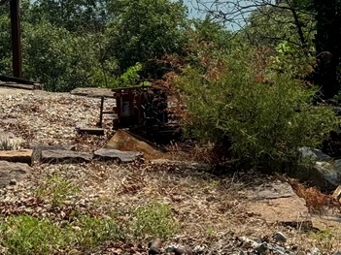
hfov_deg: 13.9
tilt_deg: -9.6
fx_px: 1379
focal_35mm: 140
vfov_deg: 10.4
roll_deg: +1.0
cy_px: -52
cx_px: 19
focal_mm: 6.76
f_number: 1.78
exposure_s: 1/5376
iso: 64
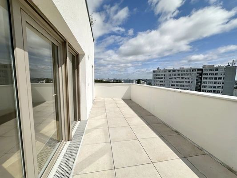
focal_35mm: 14
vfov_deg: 85.7
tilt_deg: -5.1
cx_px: 118
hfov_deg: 102.1
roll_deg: -0.7
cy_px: 89
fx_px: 96
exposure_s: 1/6897
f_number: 2.2
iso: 50
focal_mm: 2.22
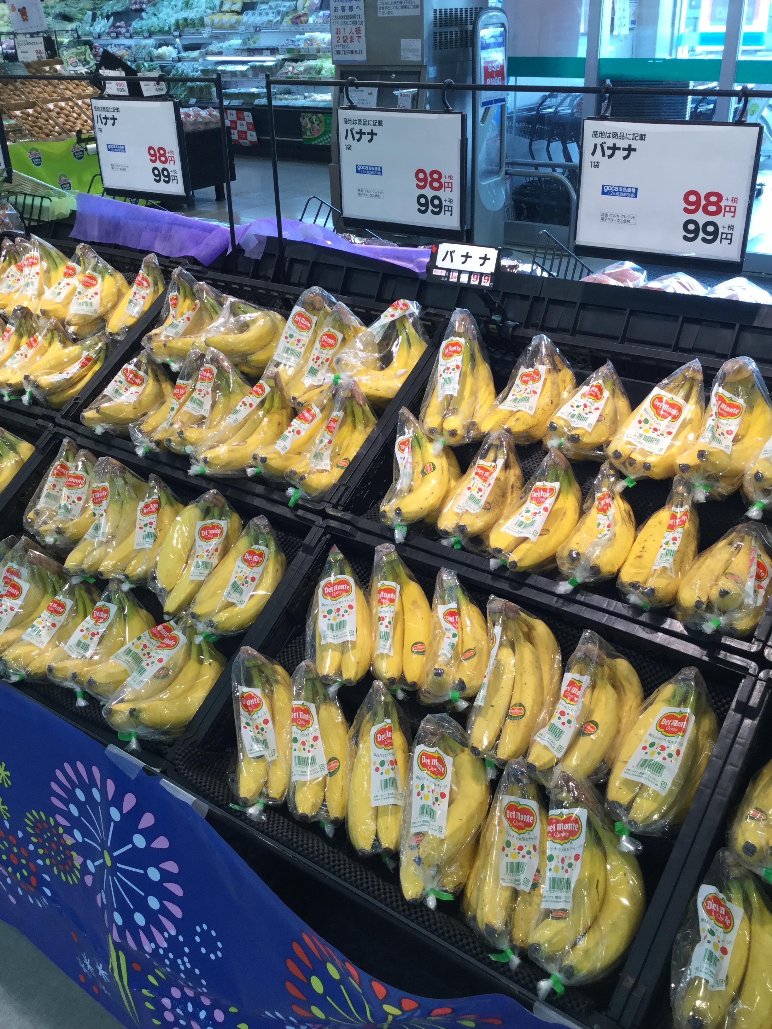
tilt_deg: -29.6
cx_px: 386
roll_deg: +1.6
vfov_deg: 58.4
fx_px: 922
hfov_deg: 45.4
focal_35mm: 31
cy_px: 514
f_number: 2.4
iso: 25
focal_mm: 3.3
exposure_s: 1/40
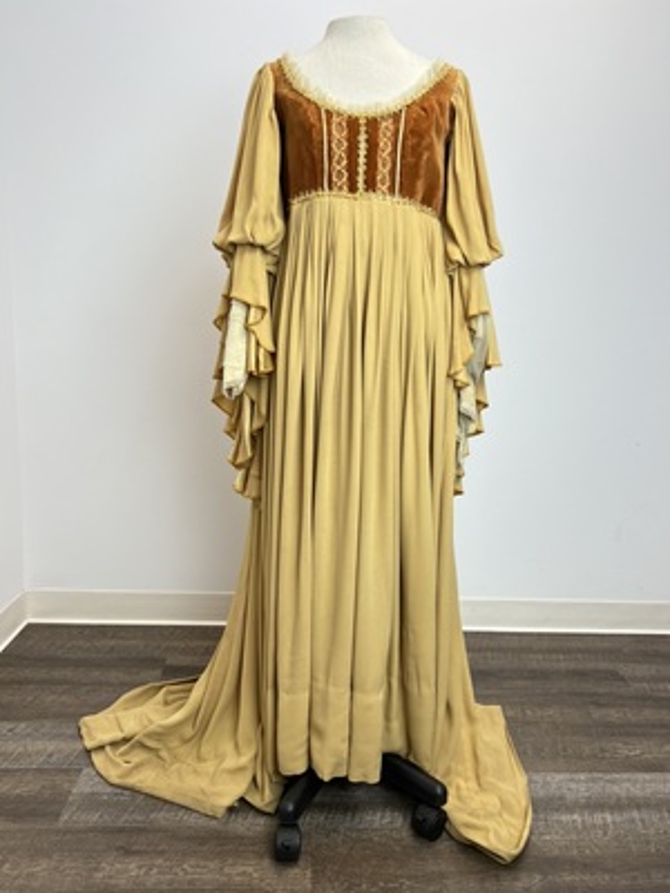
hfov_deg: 53.1
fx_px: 671
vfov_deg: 67.3
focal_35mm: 26
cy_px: 446
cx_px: 335
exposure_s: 1/134
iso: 50
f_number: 1.5
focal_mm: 5.7
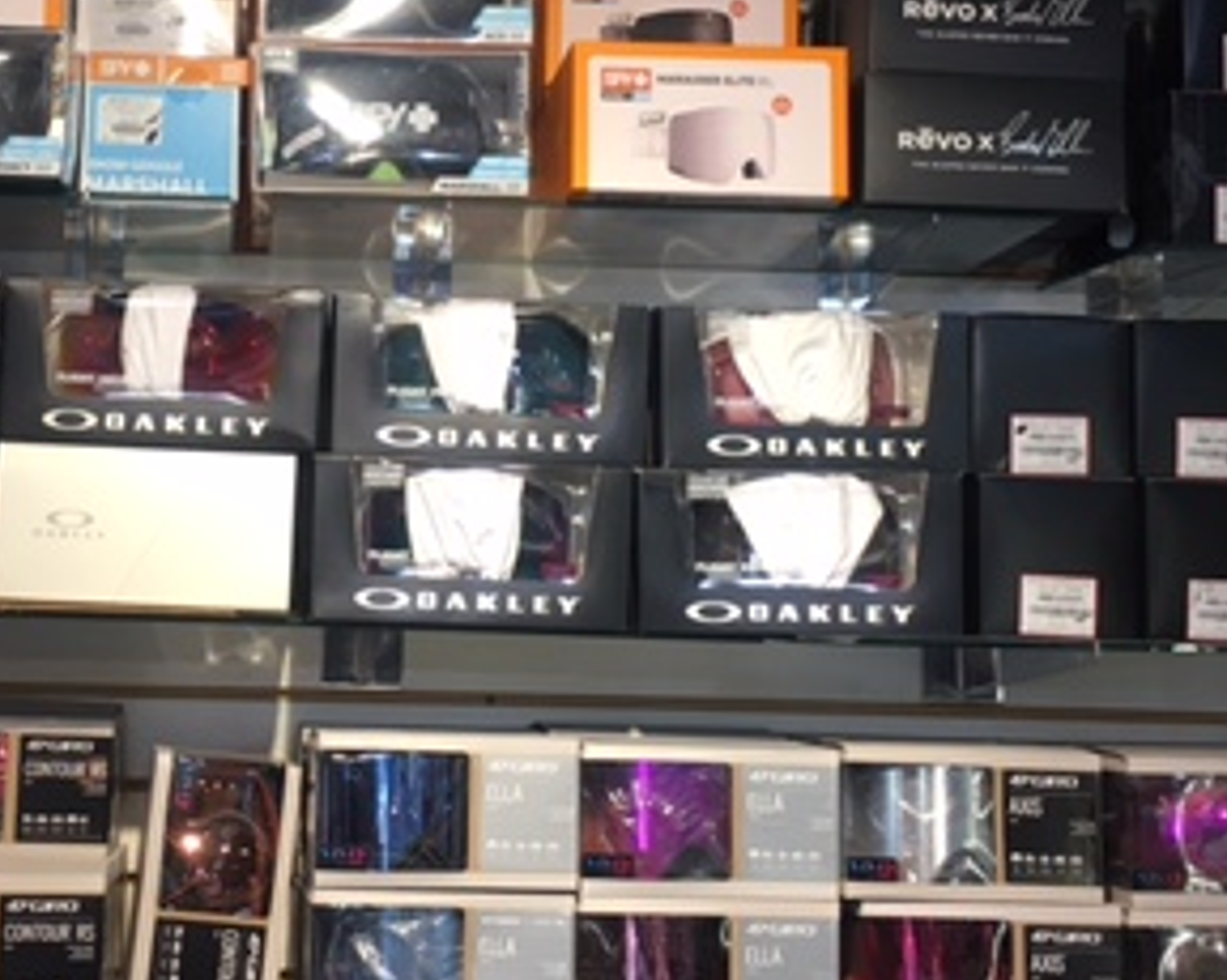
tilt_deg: +9.6
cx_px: 383
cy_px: 315
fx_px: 2286
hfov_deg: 29.8
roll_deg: -1.0
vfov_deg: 24.1
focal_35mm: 63
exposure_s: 1/30
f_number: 2.2
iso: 50
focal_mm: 4.15
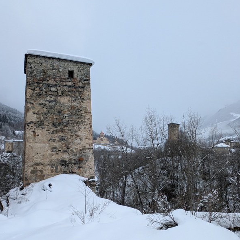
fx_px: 235
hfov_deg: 54.0
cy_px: 133
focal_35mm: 30
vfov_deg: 53.9
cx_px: 118
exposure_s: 1/1045
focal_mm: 5.43
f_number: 1.89
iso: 61
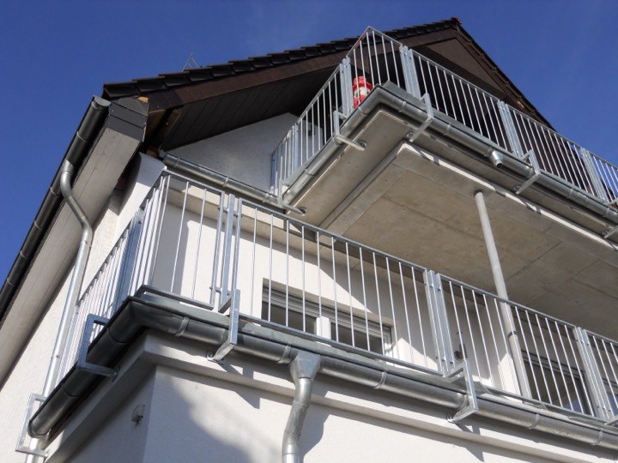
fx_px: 643
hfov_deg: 51.4
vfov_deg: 39.7
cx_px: 309
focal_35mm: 36
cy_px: 232
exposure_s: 1/320
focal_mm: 6.4
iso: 80
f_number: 6
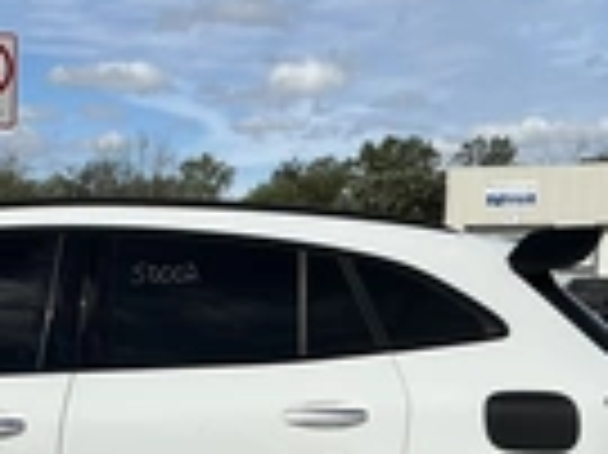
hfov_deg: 22.7
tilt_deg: -4.5
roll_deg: -0.7
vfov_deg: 17.2
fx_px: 1457
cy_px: 499
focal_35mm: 83
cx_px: 0
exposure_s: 1/3125
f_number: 1.8
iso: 25
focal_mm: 3
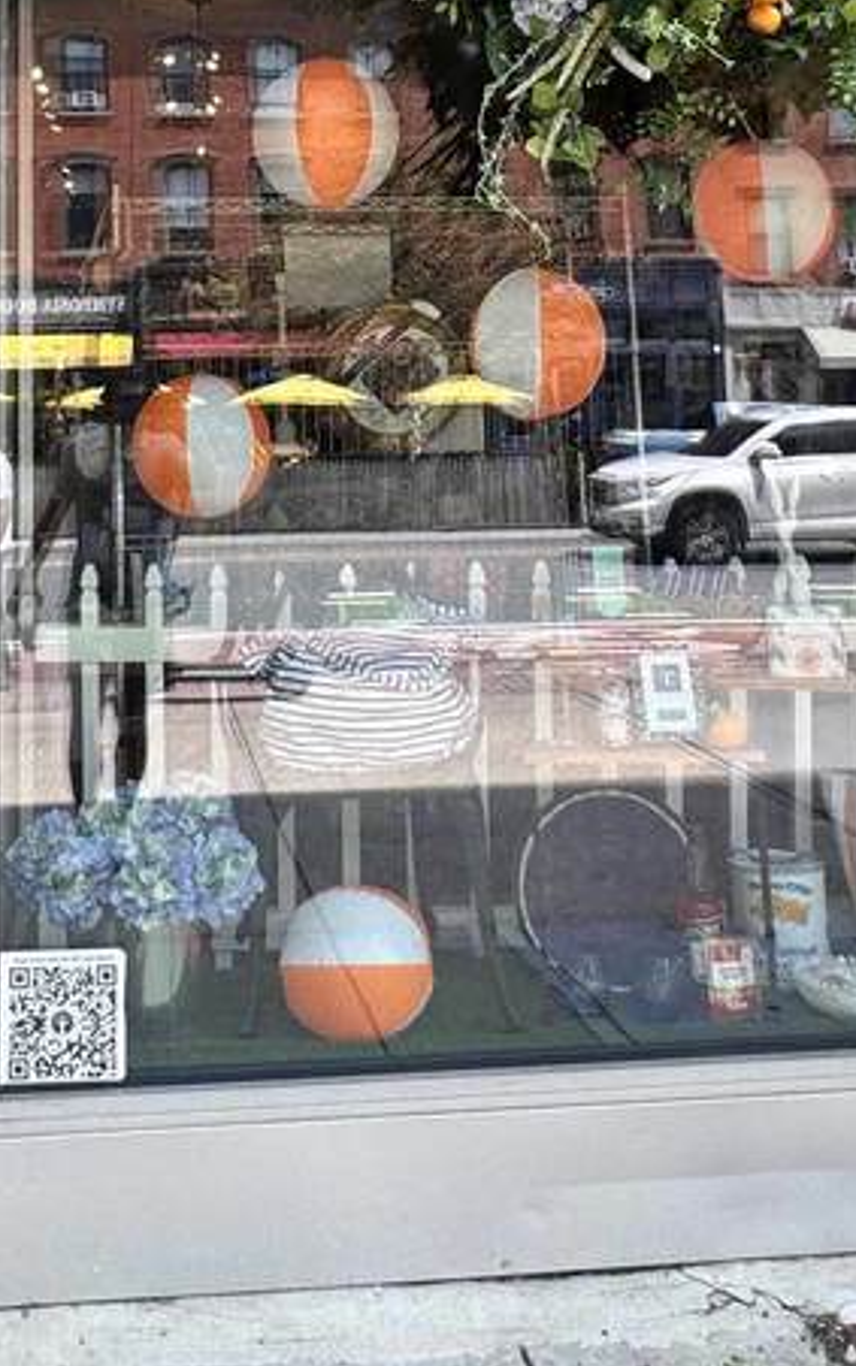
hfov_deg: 30.2
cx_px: 239
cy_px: 209
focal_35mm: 42
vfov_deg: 44.1
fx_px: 1566
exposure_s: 1/278
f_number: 2.2
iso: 40
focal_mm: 2.22
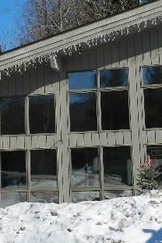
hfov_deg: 16.8
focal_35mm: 81
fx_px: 547
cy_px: 98
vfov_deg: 25.0
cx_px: 45
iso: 160
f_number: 4.5
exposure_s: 1/1250
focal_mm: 6.7
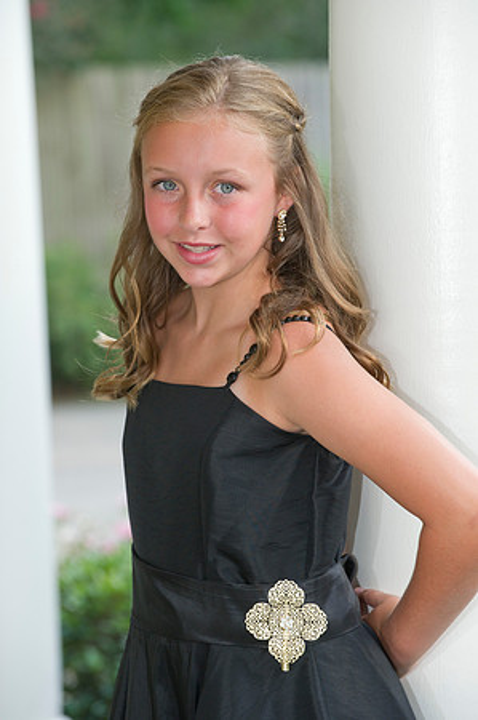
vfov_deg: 12.1
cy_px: 360
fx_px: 3393
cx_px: 239
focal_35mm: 170
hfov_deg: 8.1
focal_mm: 170
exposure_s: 1/160
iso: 640
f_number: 5.6
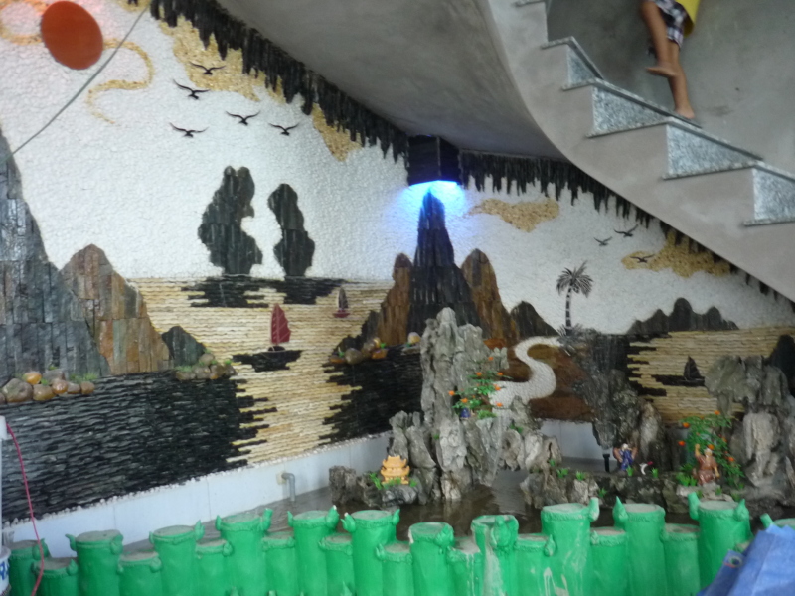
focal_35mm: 33
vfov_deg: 42.9
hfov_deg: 55.4
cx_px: 398
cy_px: 298
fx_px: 758
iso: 320
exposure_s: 1/30
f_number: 2.8
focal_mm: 5.5
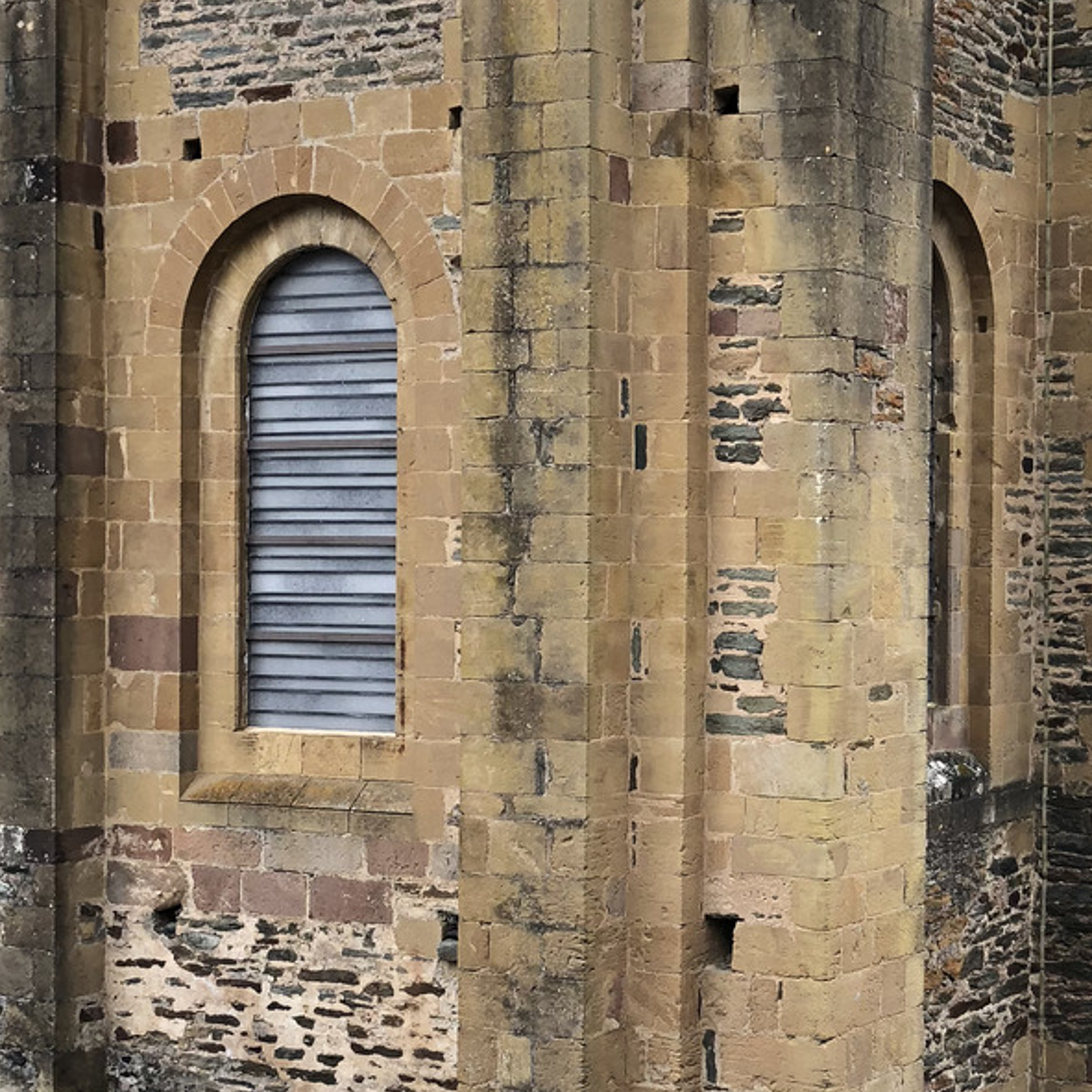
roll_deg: +0.1
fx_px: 2391
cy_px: 597
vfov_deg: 25.7
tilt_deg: -1.0
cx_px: 928
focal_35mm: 67
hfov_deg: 25.1
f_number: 1.8
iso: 20
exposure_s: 1/124
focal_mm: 4
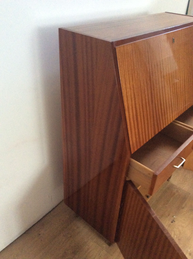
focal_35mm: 32
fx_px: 239
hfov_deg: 44.1
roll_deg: -2.5
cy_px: 130
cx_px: 96
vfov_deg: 56.9
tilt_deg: -32.8
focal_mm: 3.3
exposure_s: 1/17
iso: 400
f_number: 2.4
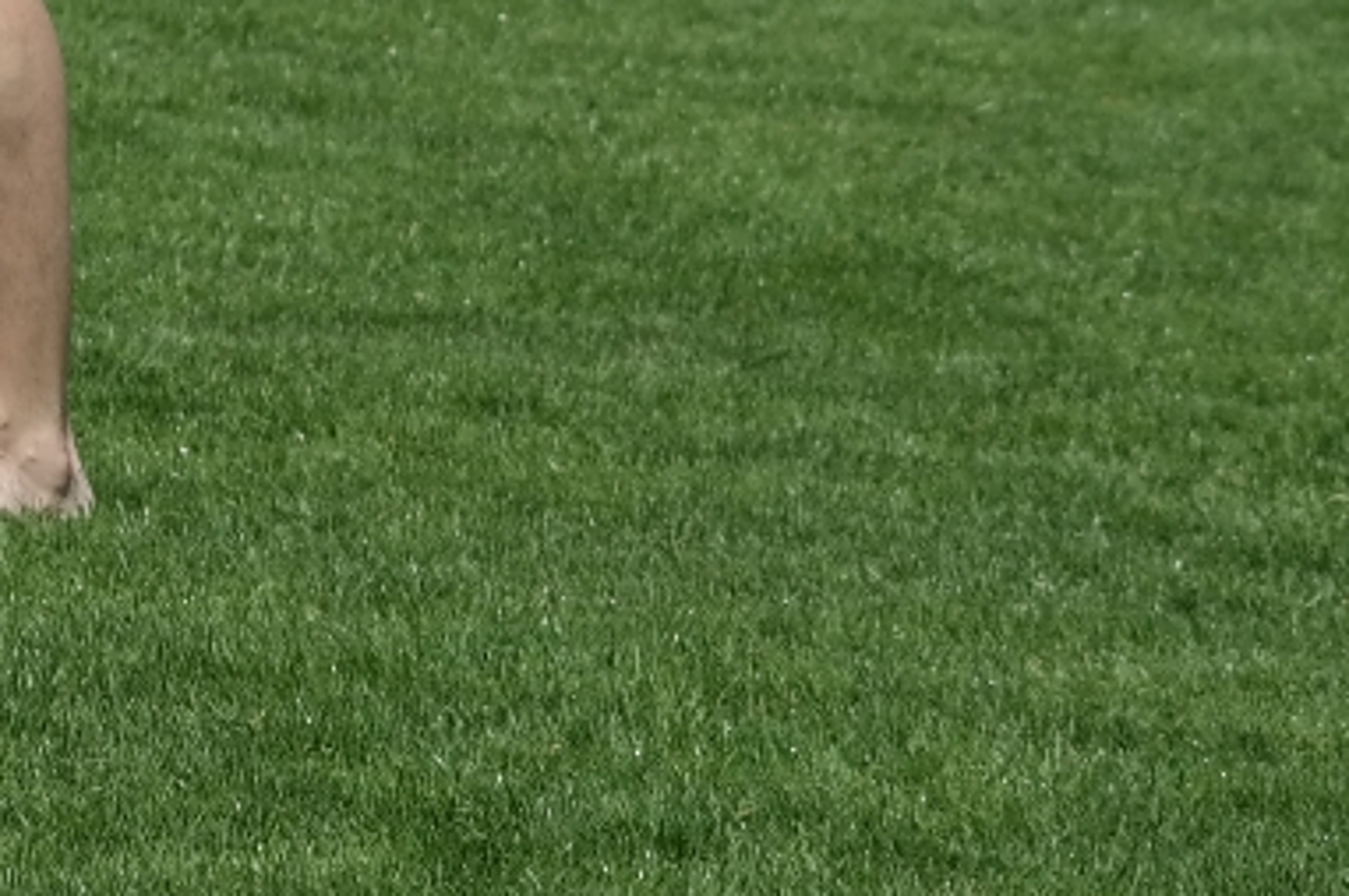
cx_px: -1469
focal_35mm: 574
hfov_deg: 3.6
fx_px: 21490
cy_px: -557
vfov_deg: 2.4
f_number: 6.3
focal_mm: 89
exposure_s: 1/500
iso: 100
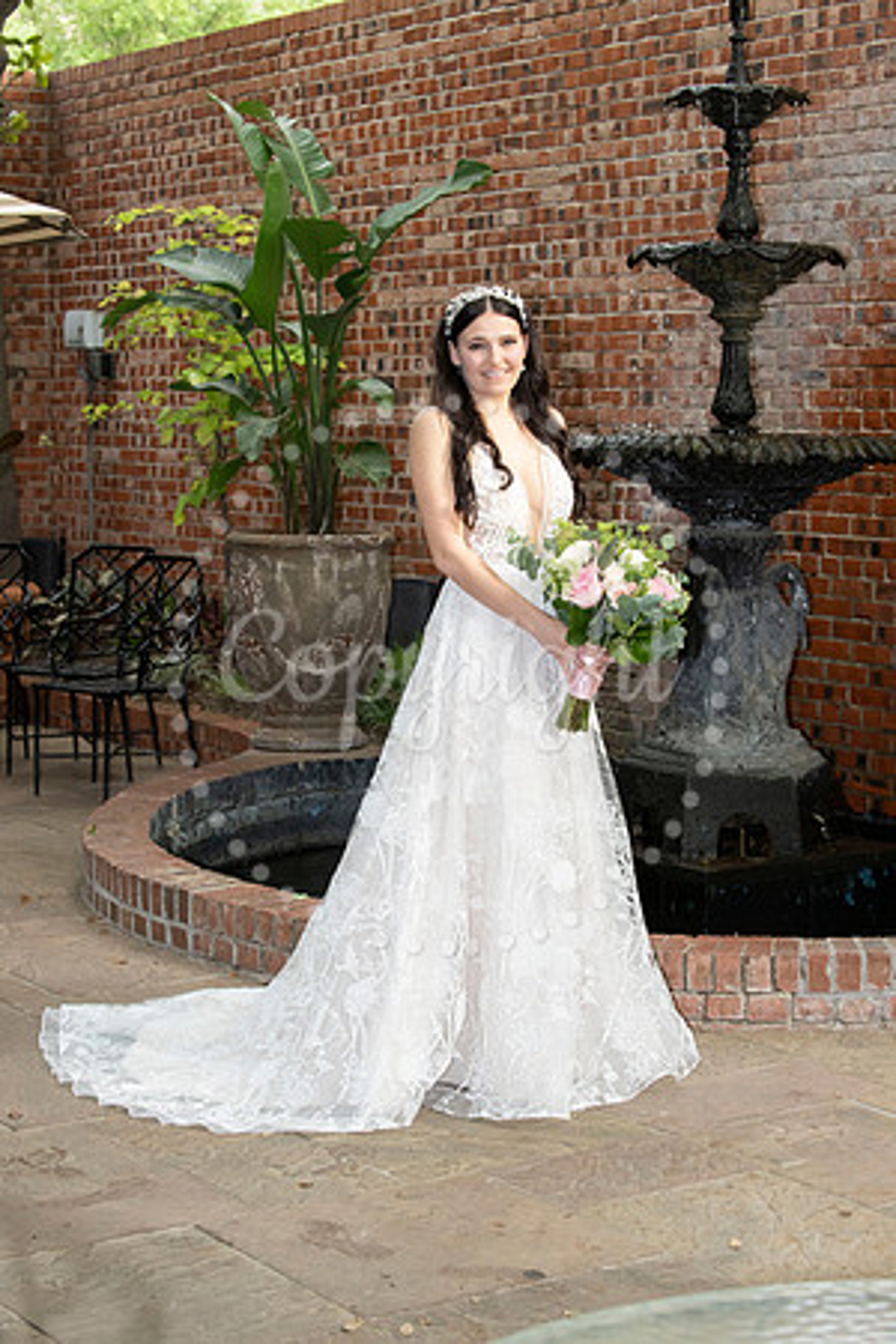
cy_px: 672
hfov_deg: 19.5
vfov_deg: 28.8
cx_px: 448
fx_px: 2613
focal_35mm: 70
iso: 1600
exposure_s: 1/200
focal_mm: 70
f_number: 7.1
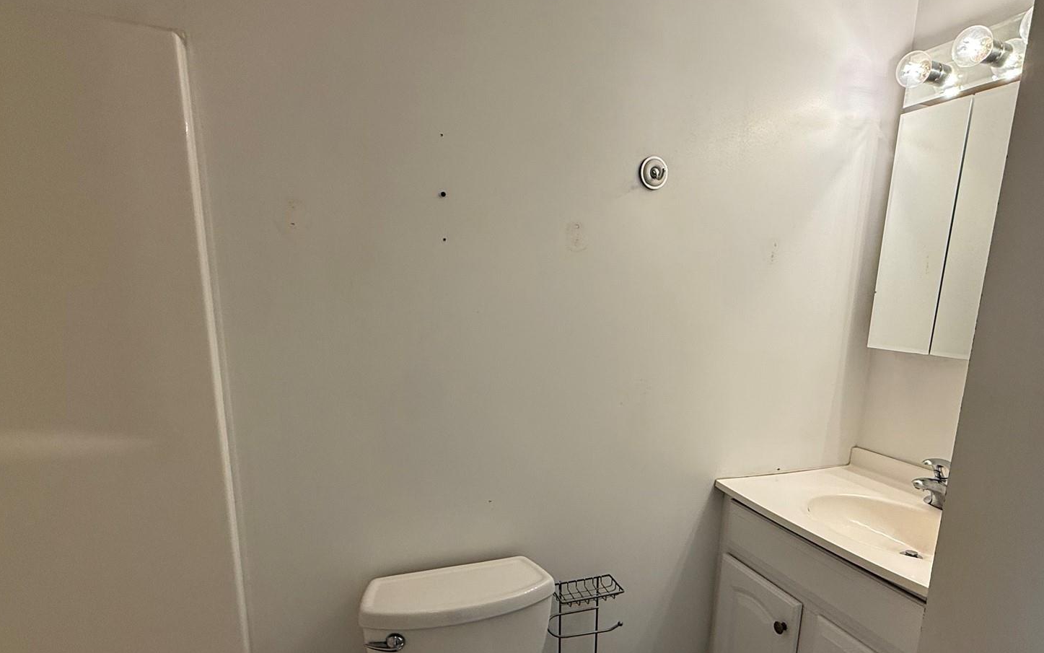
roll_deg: -2.0
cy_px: 430
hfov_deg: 81.8
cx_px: 594
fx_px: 598
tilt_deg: -12.8
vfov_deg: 56.2
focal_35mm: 21
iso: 125
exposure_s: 1/120
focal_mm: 2.22
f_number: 2.2
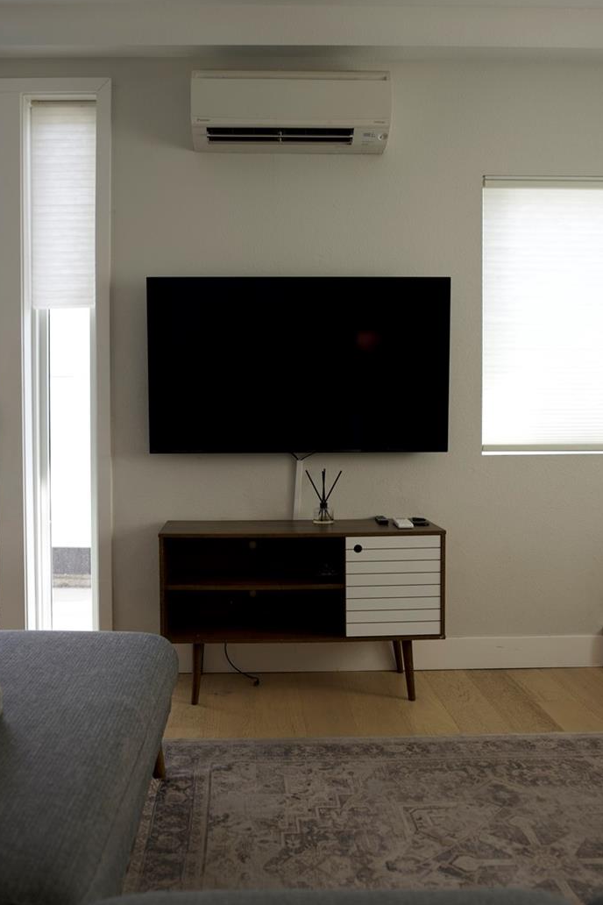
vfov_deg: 60.3
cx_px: 270
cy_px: 447
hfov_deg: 42.3
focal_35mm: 31
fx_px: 779
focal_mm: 20
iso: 160
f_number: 1.8
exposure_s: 1/250
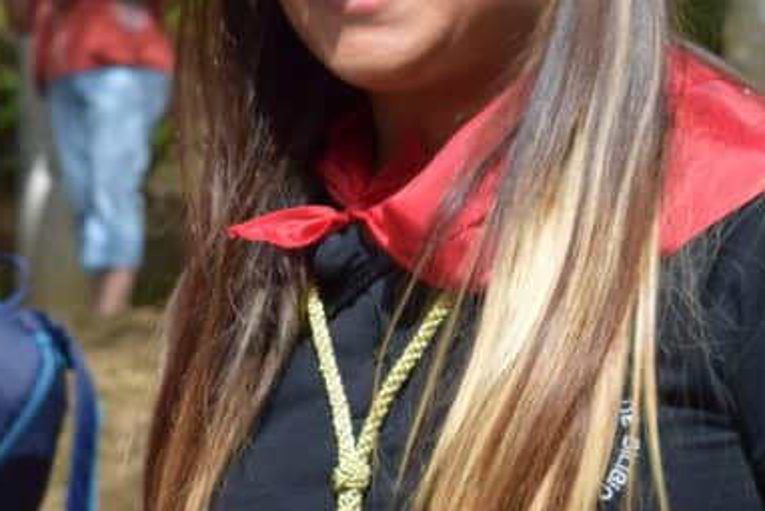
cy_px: 257
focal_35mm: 245
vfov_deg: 5.6
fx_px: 5208
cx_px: 164
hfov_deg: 8.4
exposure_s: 1/250
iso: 200
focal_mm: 52
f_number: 8
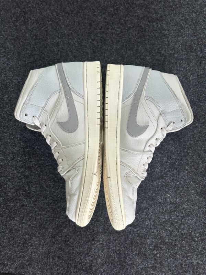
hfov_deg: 30.3
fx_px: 381
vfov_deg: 39.6
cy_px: 138
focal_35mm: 48
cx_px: 103
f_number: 1.78
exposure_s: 1/50
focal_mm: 6.86
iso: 100
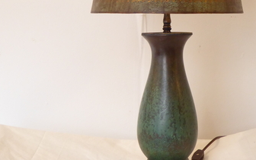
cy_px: 30
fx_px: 488
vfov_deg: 18.4
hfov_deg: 29.1
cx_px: 181
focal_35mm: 70
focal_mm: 6.7
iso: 400
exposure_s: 1/10
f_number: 3.7
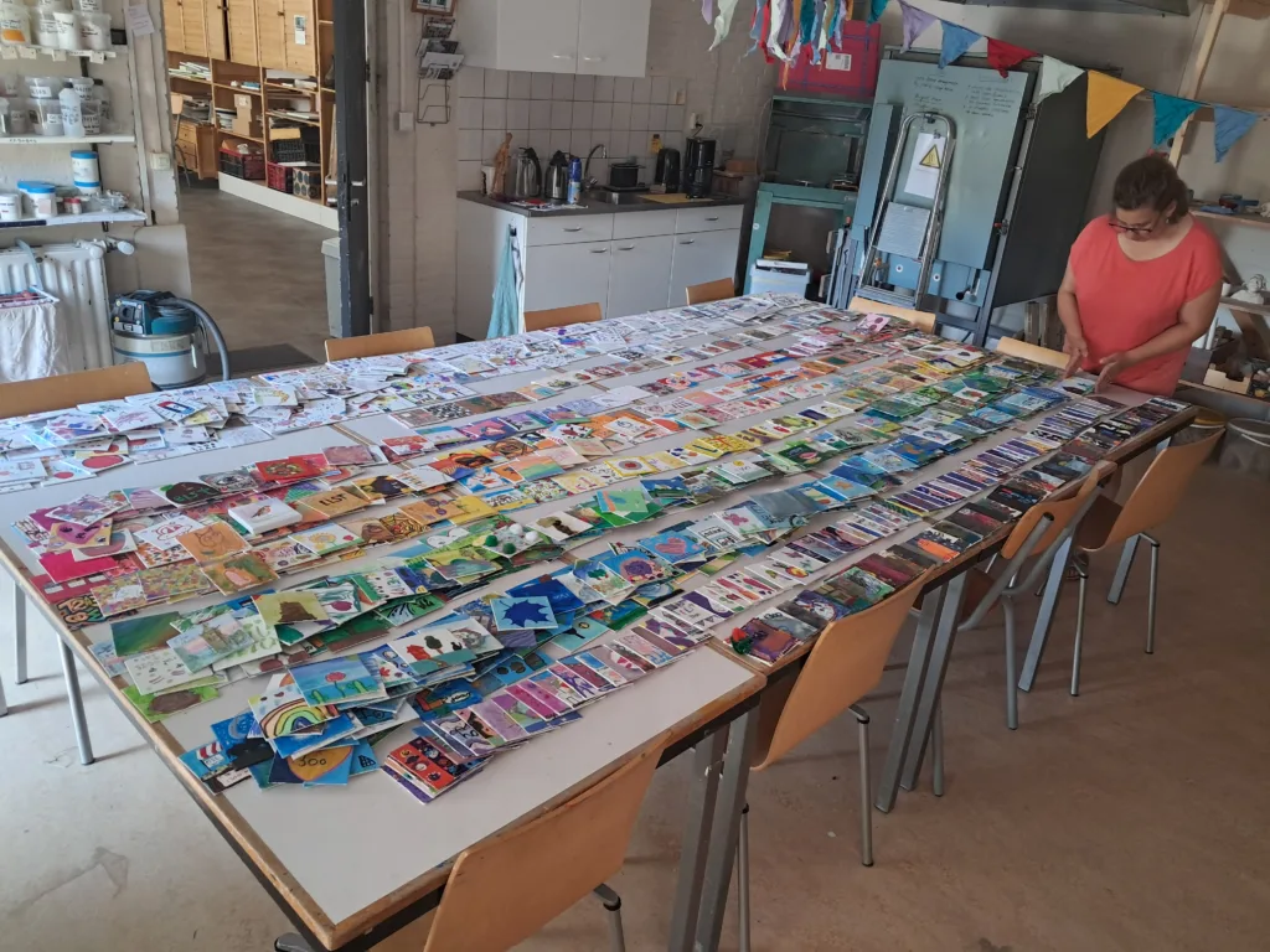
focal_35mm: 27
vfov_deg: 51.4
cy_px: 476
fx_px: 991
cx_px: 635
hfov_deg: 65.3
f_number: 1.8
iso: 320
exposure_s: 1/50
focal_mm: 4
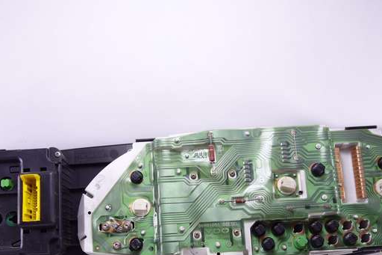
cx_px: 177
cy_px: 179
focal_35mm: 42
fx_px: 445
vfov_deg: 31.5
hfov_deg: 46.4
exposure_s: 1/100
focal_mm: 10.46
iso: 125
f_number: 2
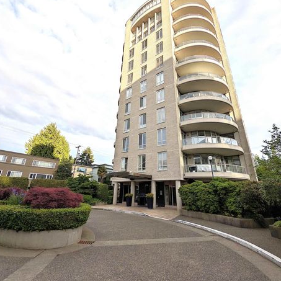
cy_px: 134
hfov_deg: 91.1
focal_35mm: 15
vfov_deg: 91.1
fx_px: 138
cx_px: 143
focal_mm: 2.23
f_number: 1.95
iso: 36
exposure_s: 1/777
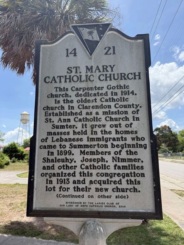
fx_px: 170
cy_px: 122
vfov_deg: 71.6
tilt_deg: +12.9
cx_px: 92
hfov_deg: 56.8
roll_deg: -1.5
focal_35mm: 24
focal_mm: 6.76
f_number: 1.78
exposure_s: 1/4167
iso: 100
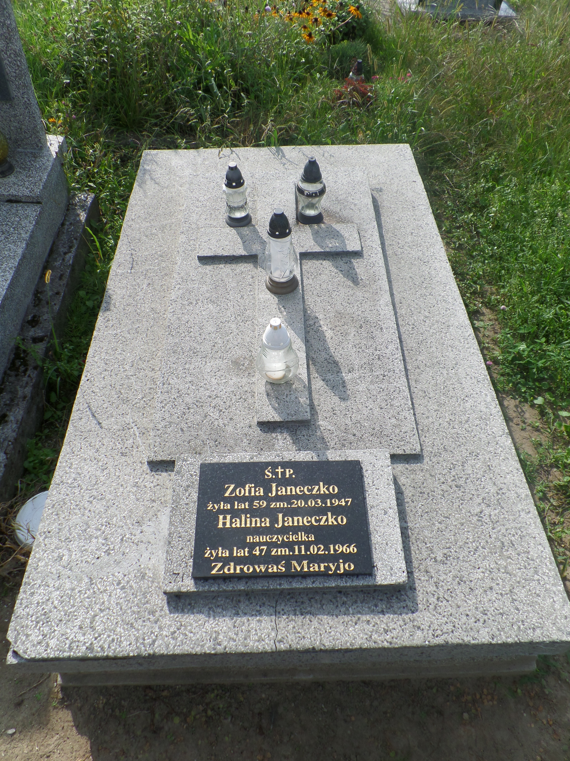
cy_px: 380
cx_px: 285
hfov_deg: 58.9
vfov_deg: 73.9
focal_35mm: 23
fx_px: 505
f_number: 3.5
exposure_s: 1/750
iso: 100
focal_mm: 4.1
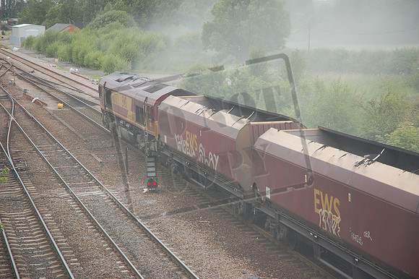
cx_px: 210
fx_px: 1221
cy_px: 140
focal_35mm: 105
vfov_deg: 13.0
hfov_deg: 19.5
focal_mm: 70
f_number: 4.5
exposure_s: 1/500
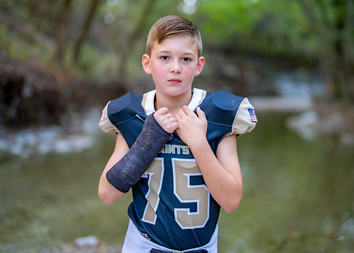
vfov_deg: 23.5
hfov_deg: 32.5
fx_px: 607
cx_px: 193
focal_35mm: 60
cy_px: 122
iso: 500
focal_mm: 50
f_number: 1.2
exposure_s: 1/500
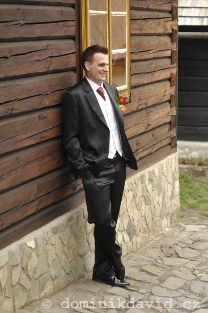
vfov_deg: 27.0
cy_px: 156
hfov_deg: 18.1
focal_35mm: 75
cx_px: 104
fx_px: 652
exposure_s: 1/60
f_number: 2.8
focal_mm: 50
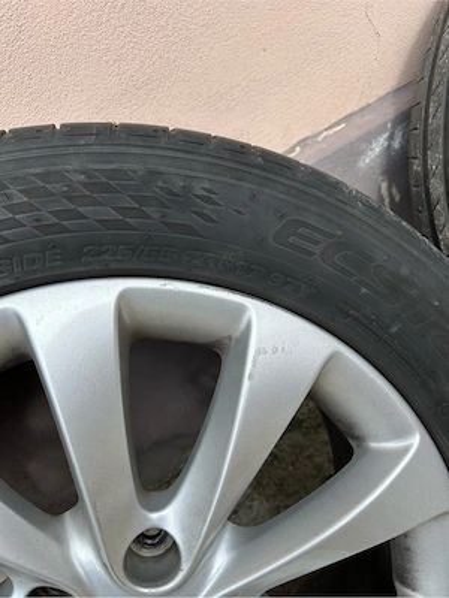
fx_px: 450
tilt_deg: -44.2
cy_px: 299
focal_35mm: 26
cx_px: 224
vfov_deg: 67.3
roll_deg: +26.0
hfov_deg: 53.1
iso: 50
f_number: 1.5
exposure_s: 1/2165
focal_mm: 5.7
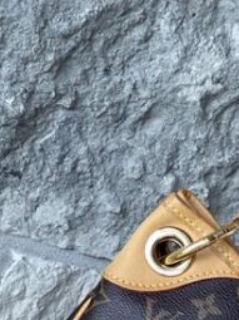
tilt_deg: -14.2
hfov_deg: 6.3
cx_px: 318
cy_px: 410
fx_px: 2156
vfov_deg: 8.4
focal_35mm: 234
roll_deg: -22.1
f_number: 2.2
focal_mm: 7.5
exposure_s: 1/121
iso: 160
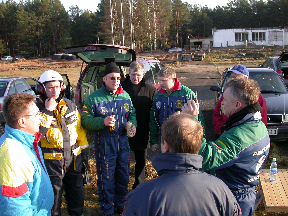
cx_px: 144
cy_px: 108
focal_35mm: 38
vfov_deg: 37.7
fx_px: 316
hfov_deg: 49.0
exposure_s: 1/594
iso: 100
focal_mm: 7.85
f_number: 2.6
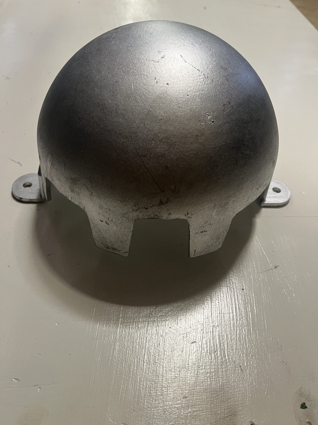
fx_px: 318
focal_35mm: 26
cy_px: 212
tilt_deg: -49.3
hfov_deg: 53.1
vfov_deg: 67.3
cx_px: 159
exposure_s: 1/50
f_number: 1.6
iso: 160
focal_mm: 5.1
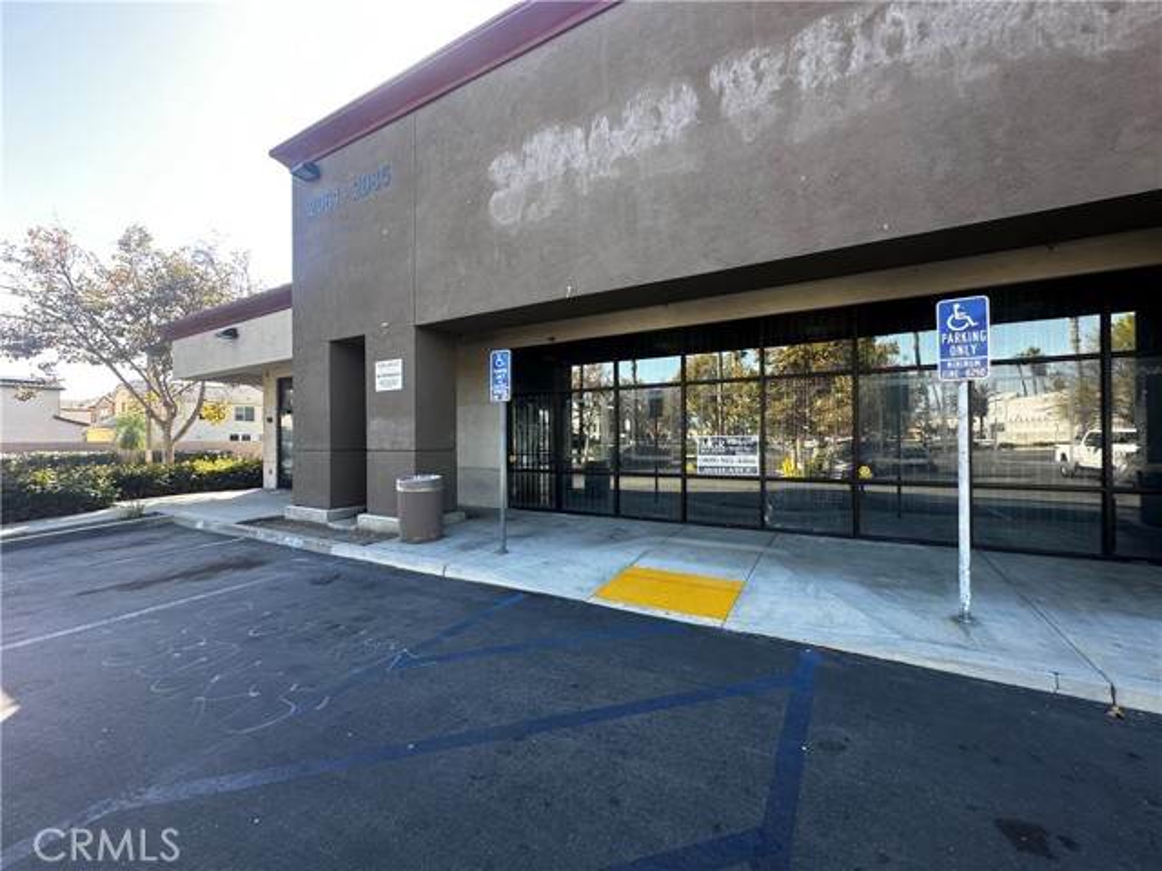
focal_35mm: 14
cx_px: 581
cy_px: 436
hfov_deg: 102.1
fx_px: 470
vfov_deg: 85.7
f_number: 2.2
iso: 40
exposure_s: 1/138
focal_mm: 2.22
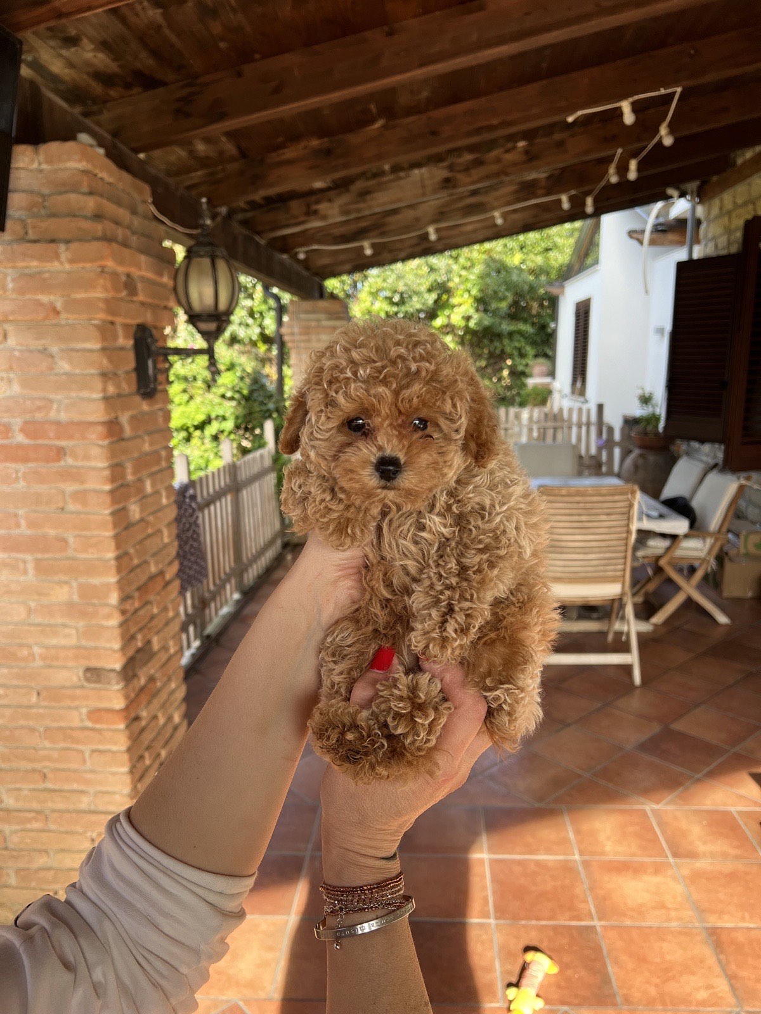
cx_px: 380
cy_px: 507
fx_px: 762
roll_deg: +0.2
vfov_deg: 67.3
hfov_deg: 53.1
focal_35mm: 26
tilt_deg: -11.7
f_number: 1.5
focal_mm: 5.7
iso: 50
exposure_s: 1/336
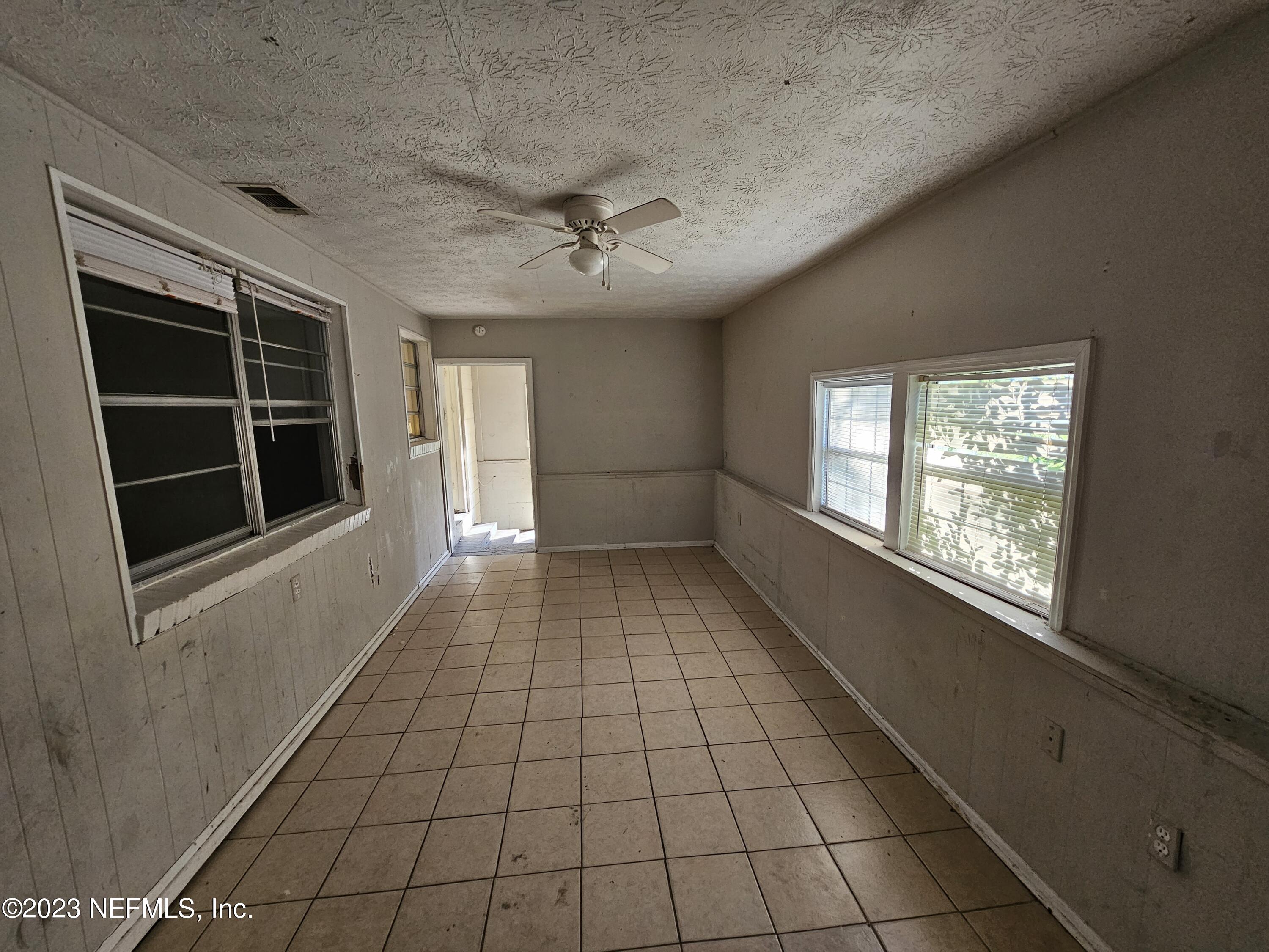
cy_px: 476
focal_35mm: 13
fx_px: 477
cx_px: 634
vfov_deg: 89.9
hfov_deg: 106.2
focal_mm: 2.2
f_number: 2.2
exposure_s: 1/77
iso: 250
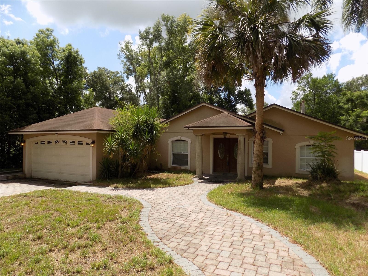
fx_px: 245
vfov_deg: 58.9
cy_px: 138
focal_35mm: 23
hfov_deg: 73.9
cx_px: 184
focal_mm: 4
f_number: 3.1
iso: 80
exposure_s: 1/800
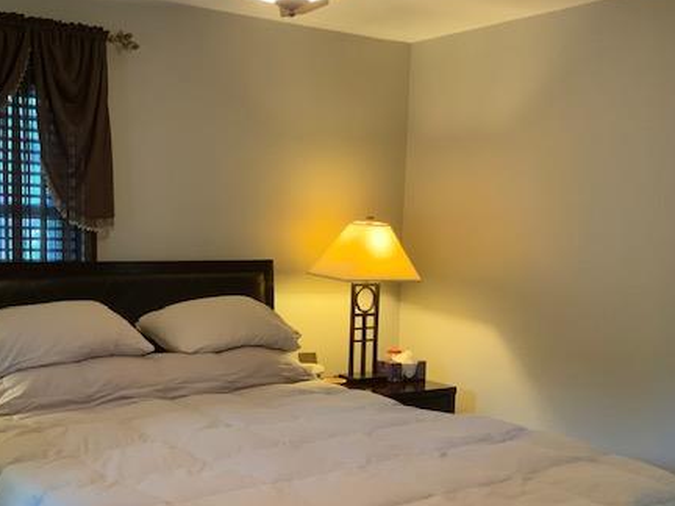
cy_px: 308
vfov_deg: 33.5
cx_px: 216
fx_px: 838
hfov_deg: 43.1
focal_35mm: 43
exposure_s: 1/40
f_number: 1.8
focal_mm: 3
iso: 200
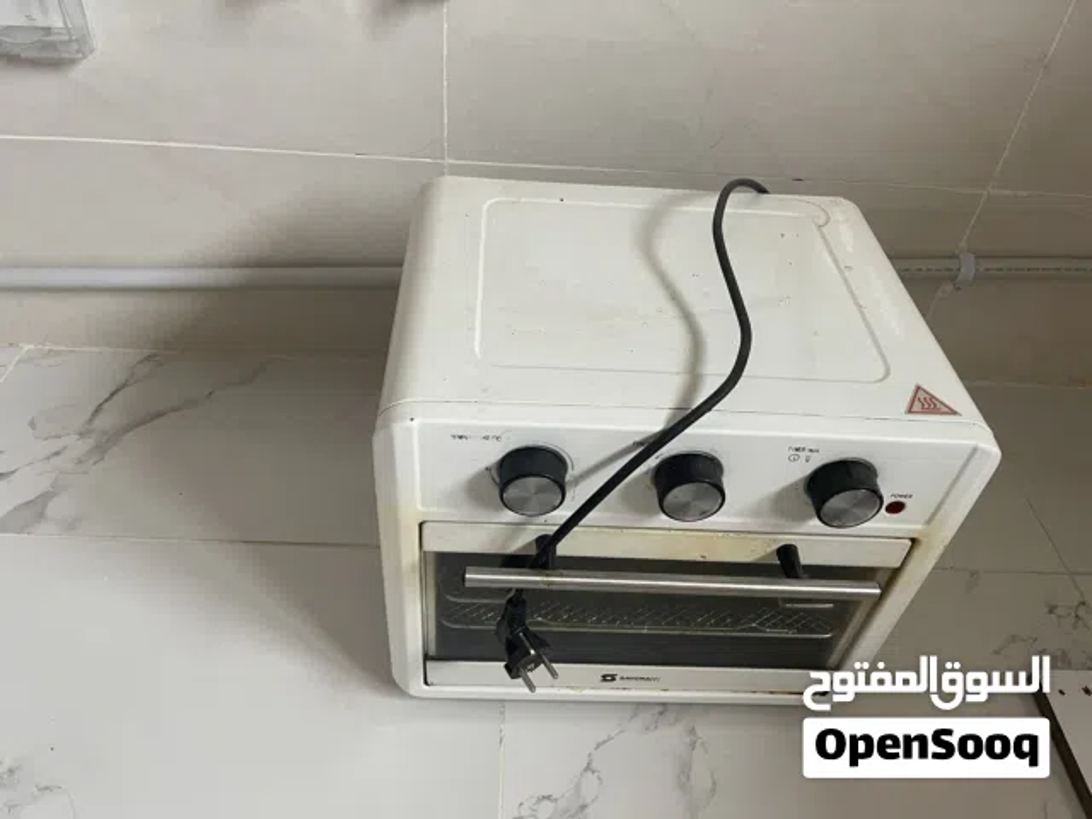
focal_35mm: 25
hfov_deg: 69.4
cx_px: 546
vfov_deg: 54.9
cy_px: 410
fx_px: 789
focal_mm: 5.1
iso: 160
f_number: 1.6
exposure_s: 1/60
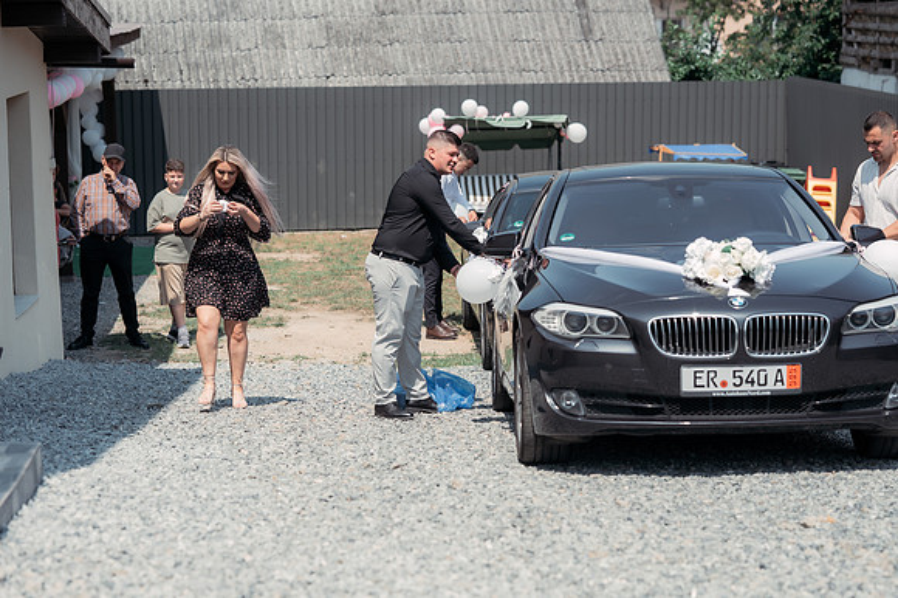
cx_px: 449
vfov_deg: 16.1
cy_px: 299
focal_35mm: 85
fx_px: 2119
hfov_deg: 23.9
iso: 200
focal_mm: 85
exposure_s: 1/3200
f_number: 3.2
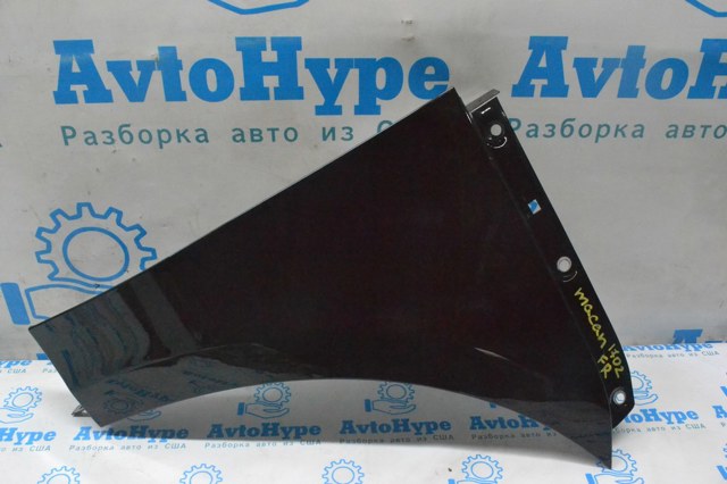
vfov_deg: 39.9
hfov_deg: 57.2
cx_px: 364
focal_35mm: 33
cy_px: 242
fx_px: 666
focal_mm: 22
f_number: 10
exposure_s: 1/160
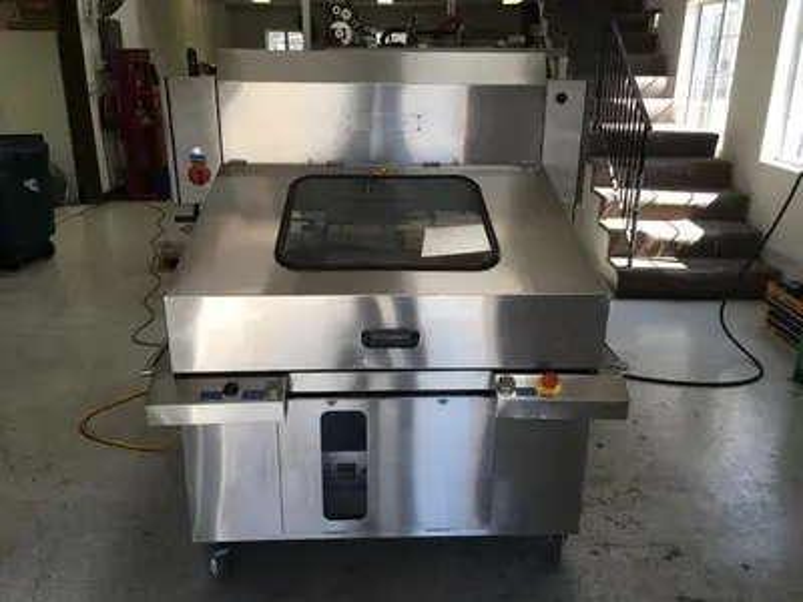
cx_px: 402
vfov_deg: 48.2
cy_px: 301
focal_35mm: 29
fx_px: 673
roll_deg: -1.0
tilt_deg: -18.1
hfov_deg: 61.7
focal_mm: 4.15
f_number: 2.2
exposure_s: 1/120
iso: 40
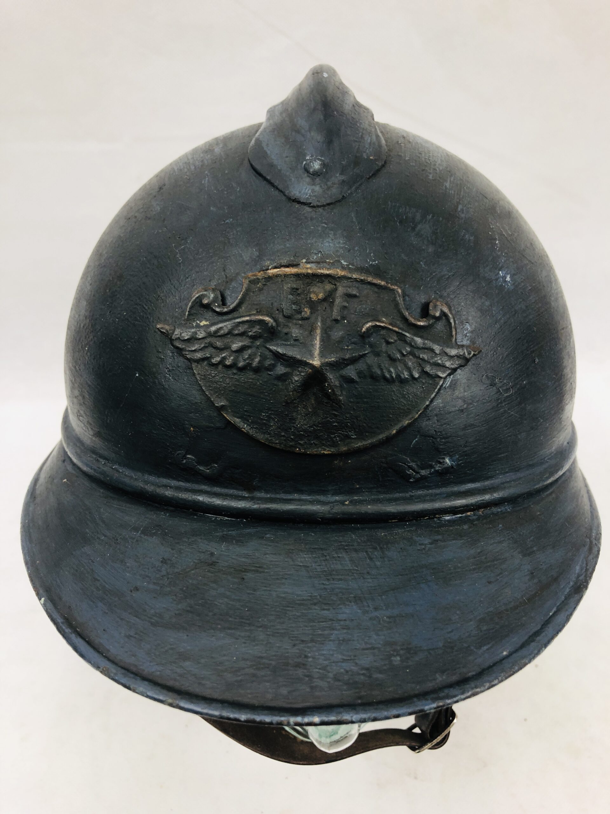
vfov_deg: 63.4
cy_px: 407
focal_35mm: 28
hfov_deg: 49.7
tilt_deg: -46.0
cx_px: 305
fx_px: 658
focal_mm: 3.99
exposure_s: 1/50
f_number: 1.8
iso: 25
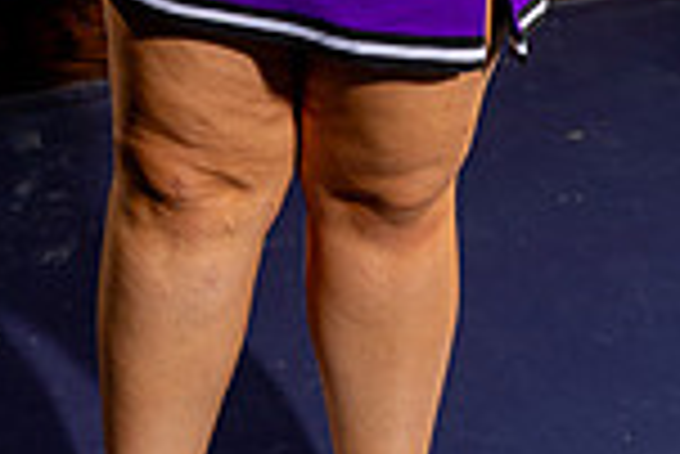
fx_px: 2363
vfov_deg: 10.0
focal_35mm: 125
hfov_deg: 16.3
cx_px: 243
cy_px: -535
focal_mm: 42
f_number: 4
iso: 250
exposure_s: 1/250
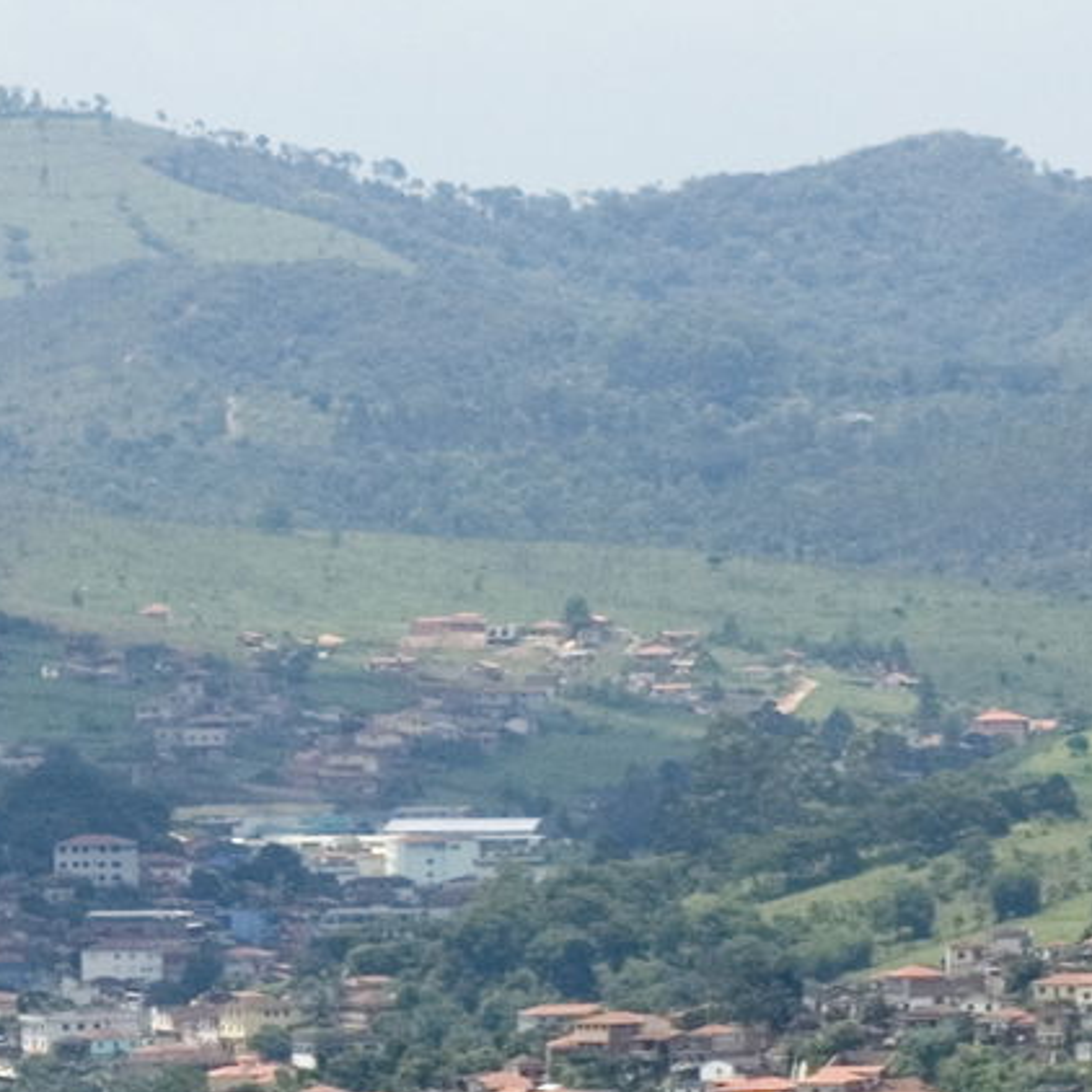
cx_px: -54
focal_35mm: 649
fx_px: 23163
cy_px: 483
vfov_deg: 2.7
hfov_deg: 2.7
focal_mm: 112
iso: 200
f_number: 11
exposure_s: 1/400
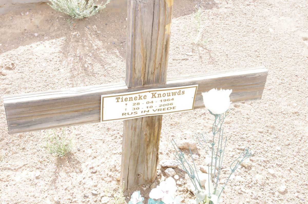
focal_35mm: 52
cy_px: 102
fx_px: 444
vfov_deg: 25.9
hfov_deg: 38.2
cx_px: 154
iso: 800
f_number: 11
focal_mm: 35
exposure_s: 1/125
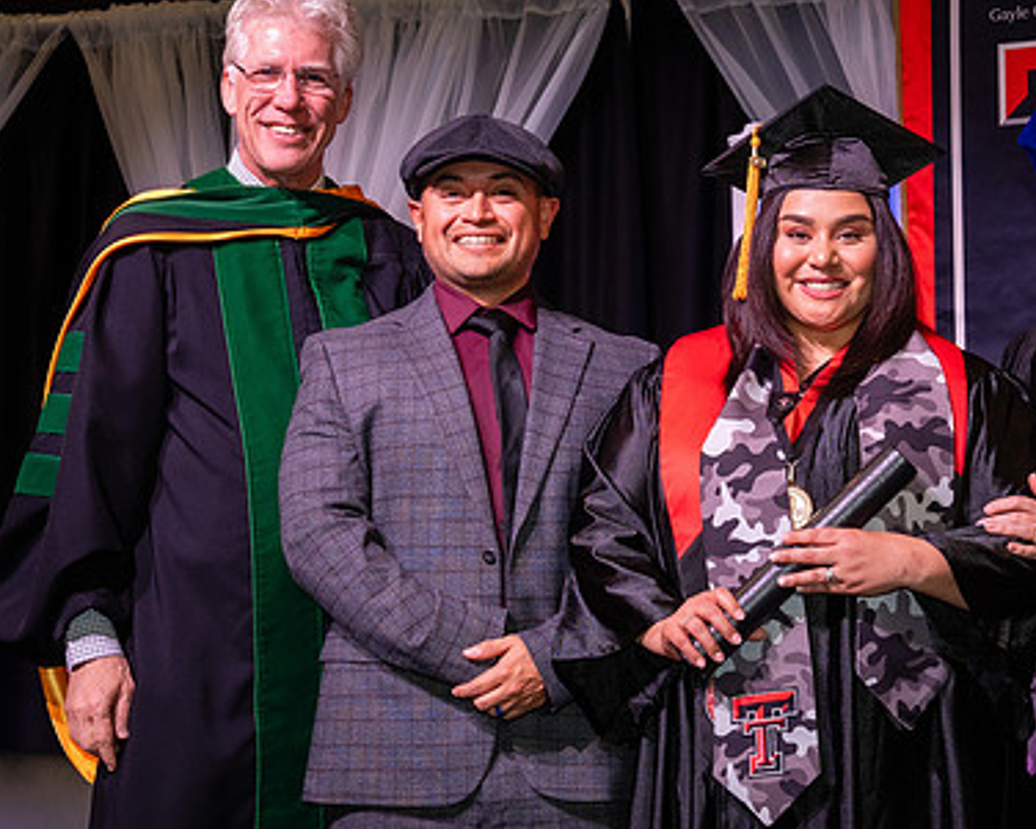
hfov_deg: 20.9
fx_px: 2791
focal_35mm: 91
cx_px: 699
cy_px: 447
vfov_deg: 16.9
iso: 1250
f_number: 5.6
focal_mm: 48
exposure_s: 1/160
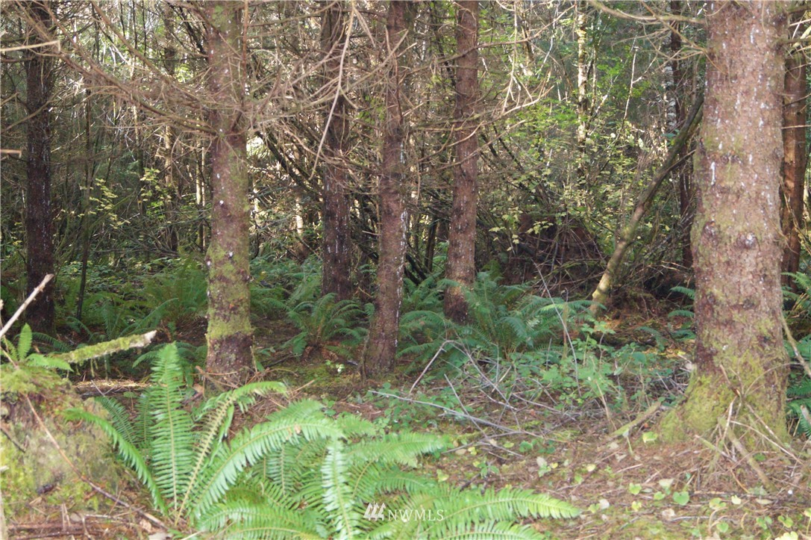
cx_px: 406
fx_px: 1182
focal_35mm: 52
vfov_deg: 25.7
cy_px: 270
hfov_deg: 37.9
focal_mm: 35
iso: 3200
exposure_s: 1/80
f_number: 4.5
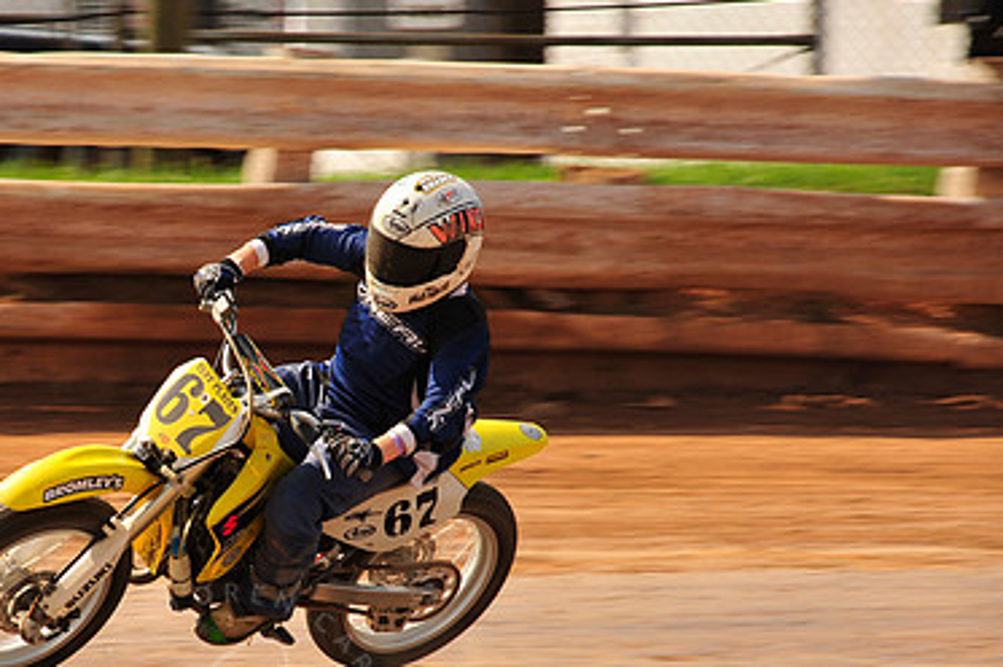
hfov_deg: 6.6
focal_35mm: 311
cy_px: 498
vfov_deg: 4.4
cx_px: 231
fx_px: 8657
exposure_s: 1/400
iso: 200
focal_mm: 200
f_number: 9
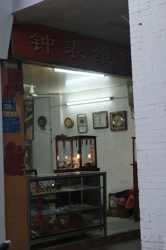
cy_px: 131
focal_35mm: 66
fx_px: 456
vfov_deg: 30.5
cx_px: 92
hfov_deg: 20.6
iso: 1600
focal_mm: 39
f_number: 4
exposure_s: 1/125
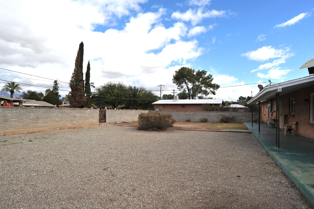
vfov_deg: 67.3
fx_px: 157
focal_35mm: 18
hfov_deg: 90.0
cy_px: 104
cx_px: 157
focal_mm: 18
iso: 320
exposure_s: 1/320
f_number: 13
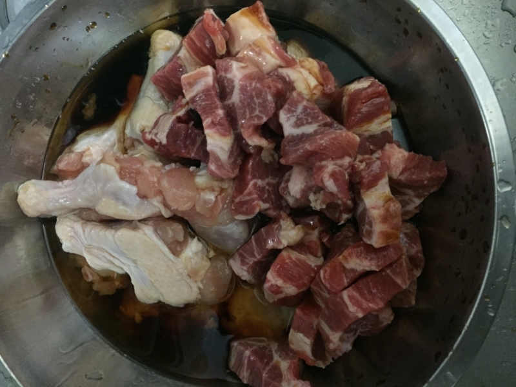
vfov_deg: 48.2
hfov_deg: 61.7
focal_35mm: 29
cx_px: 258
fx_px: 432
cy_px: 194
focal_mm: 4.15
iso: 320
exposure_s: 1/15
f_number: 2.2
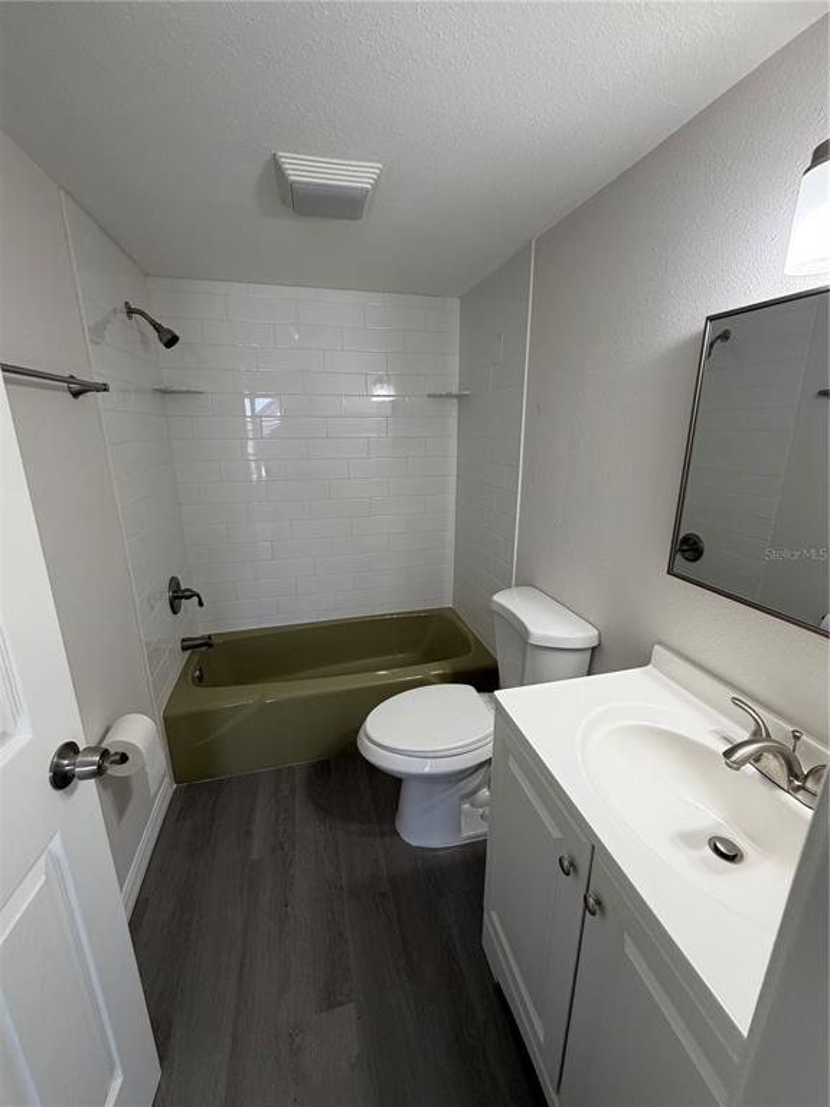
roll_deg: -0.4
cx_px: 415
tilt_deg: -15.7
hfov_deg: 85.7
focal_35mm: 14
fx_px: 448
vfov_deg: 102.1
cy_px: 554
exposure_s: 1/120
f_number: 2.2
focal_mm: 2.22
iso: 160
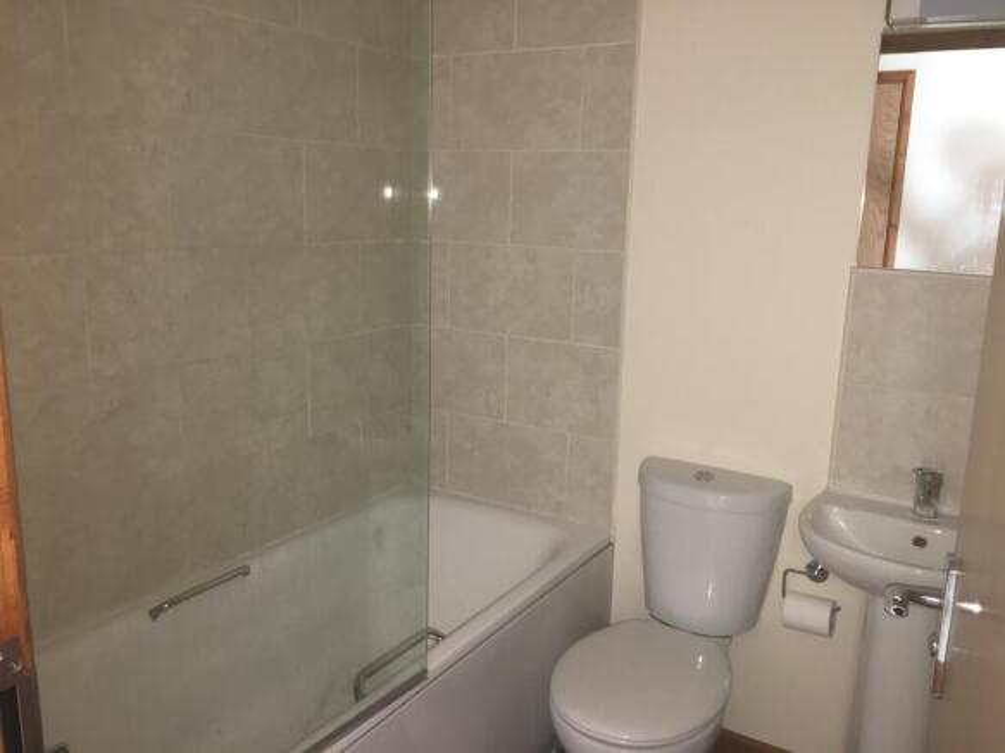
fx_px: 842
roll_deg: -1.2
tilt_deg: -10.4
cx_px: 502
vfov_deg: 48.2
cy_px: 376
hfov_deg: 61.7
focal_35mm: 29
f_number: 2.2
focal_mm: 4.15
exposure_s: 1/17
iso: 100
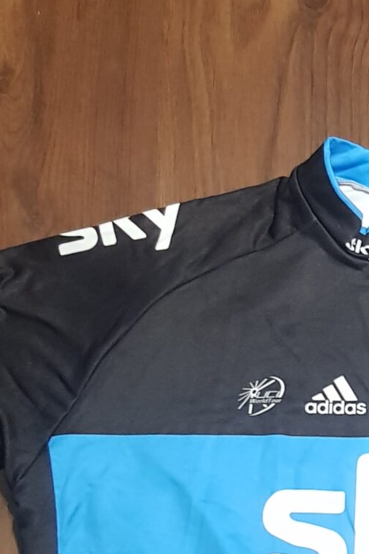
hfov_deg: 14.7
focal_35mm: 91
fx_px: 1400
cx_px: 380
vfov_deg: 21.7
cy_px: 540
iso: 320
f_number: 1.7
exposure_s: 1/10
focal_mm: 4.2
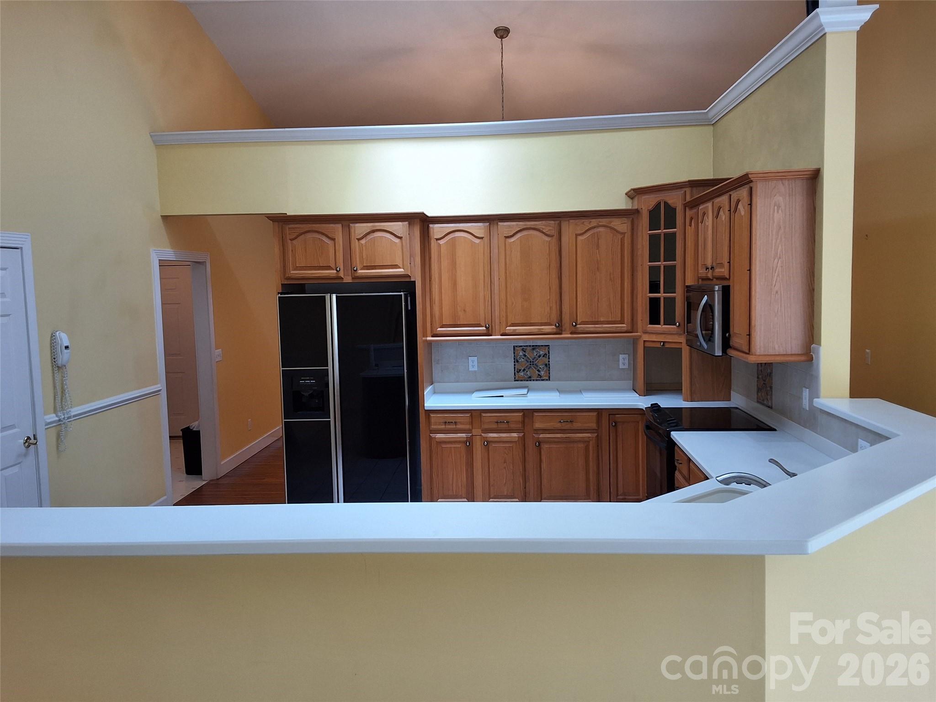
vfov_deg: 49.7
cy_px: 351
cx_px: 468
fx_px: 757
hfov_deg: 63.4
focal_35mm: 28
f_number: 1.9
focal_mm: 2.91
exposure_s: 1/50
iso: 80
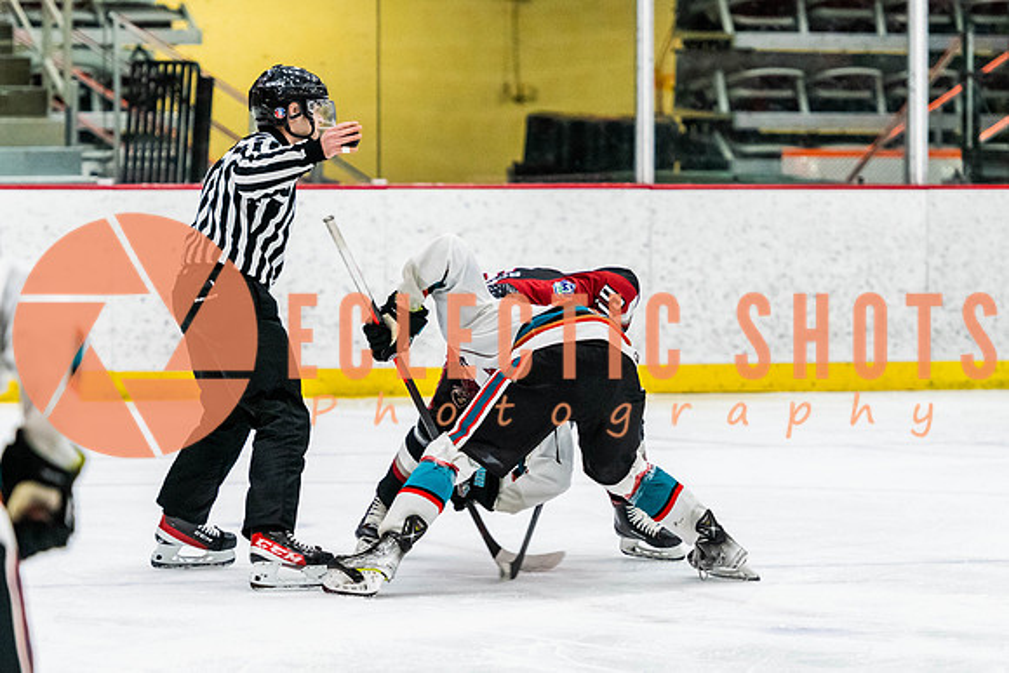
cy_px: 355
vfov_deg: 6.2
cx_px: 505
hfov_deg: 9.2
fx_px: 6244
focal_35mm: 223
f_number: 2.8
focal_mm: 145
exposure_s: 1/640
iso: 3200
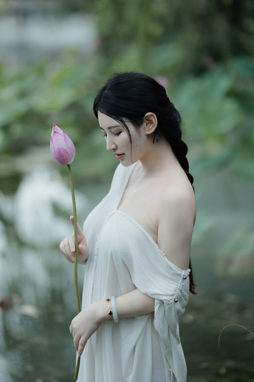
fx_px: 900
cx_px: 127
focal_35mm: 85
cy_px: 191
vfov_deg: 23.9
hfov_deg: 16.1
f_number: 1.8
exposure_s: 1/1250
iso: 100
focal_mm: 85
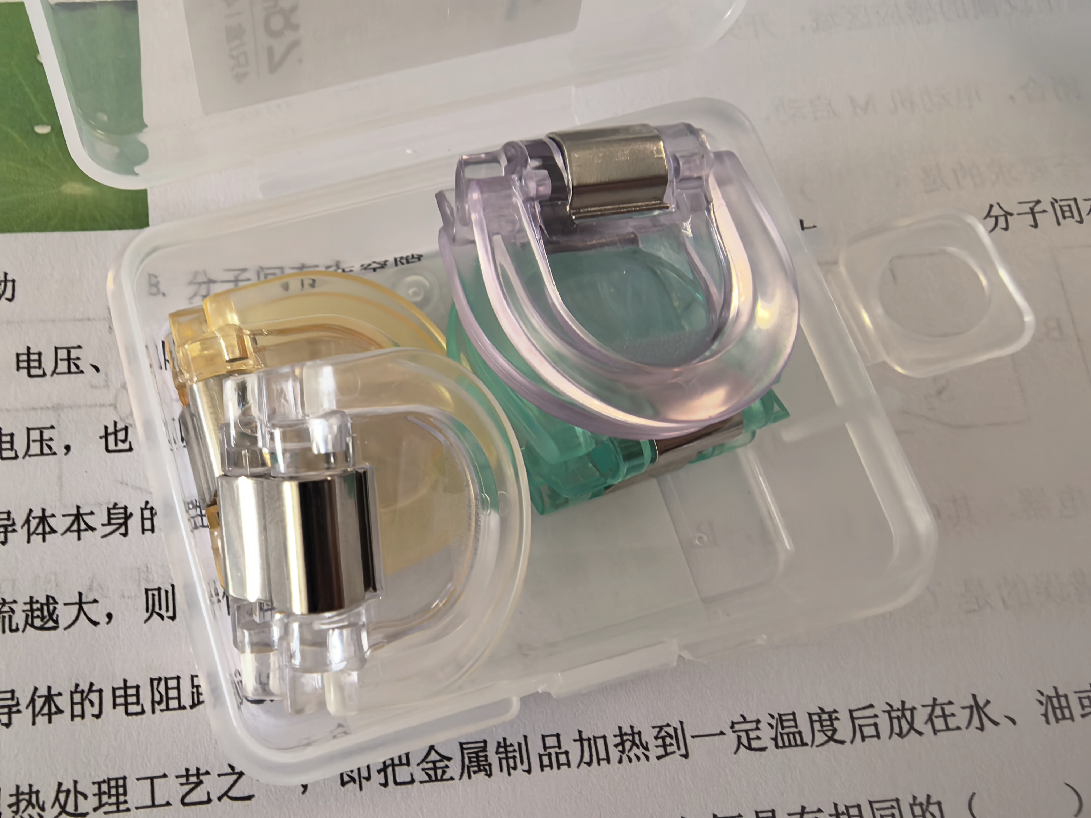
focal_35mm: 27
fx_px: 851
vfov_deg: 51.4
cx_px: 546
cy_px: 409
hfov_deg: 65.3
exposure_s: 1/50
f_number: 2.2
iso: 100
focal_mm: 1.9
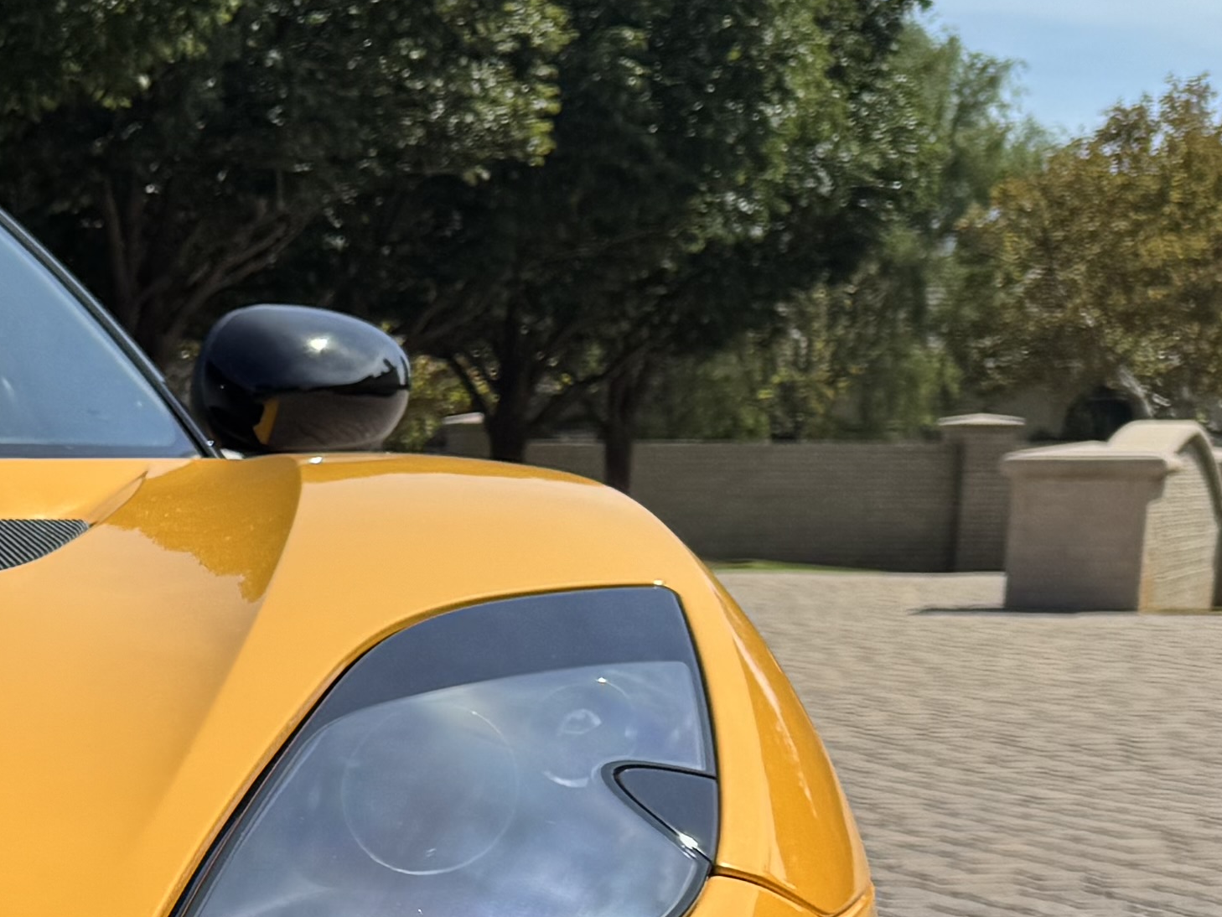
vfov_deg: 15.3
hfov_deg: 17.8
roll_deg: +0.4
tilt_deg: -9.9
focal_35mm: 94
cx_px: -790
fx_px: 3319
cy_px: 1033
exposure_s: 1/6410
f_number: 1.78
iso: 80
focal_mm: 6.76
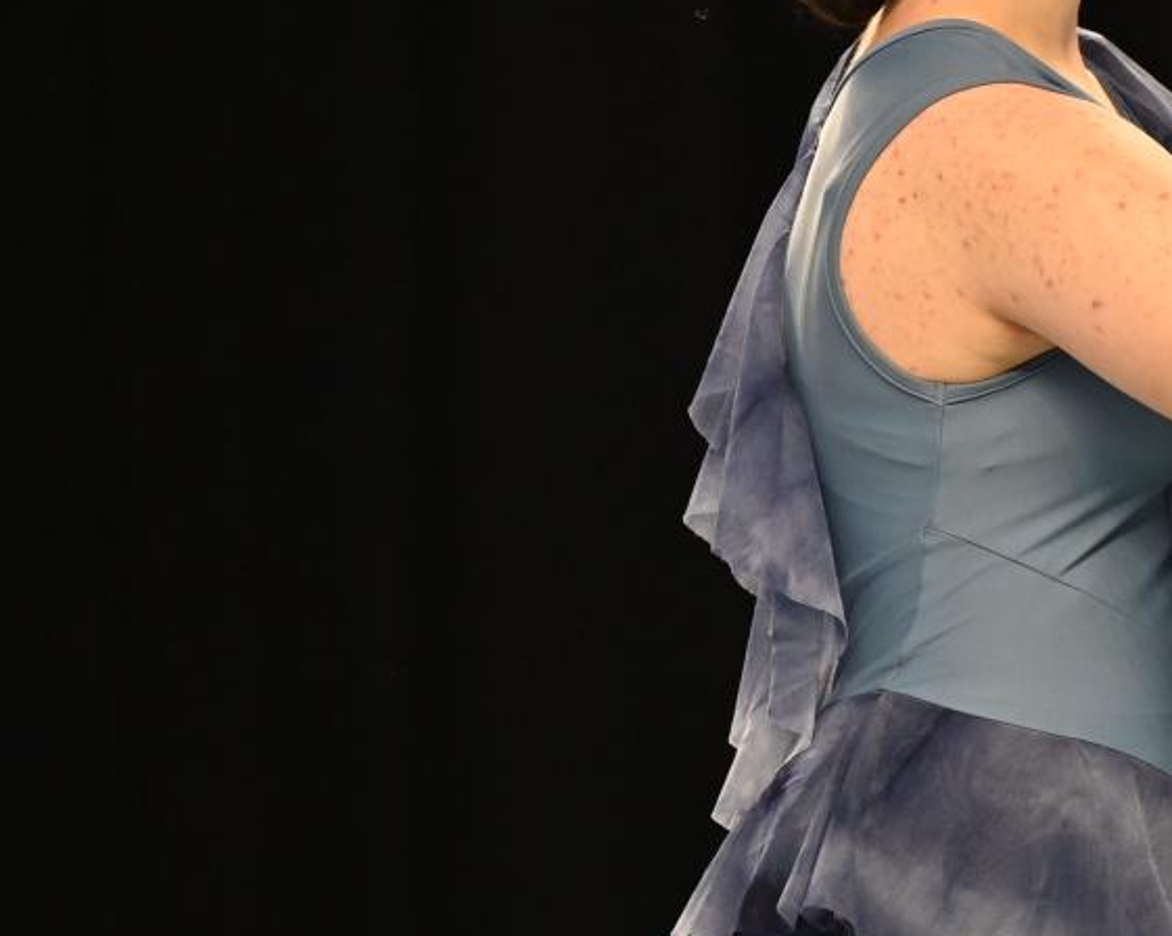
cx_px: 1266
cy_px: 283
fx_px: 21040
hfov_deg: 3.2
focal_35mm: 607
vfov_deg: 2.5
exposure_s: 1/1000
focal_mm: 200
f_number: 2.8
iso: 1600
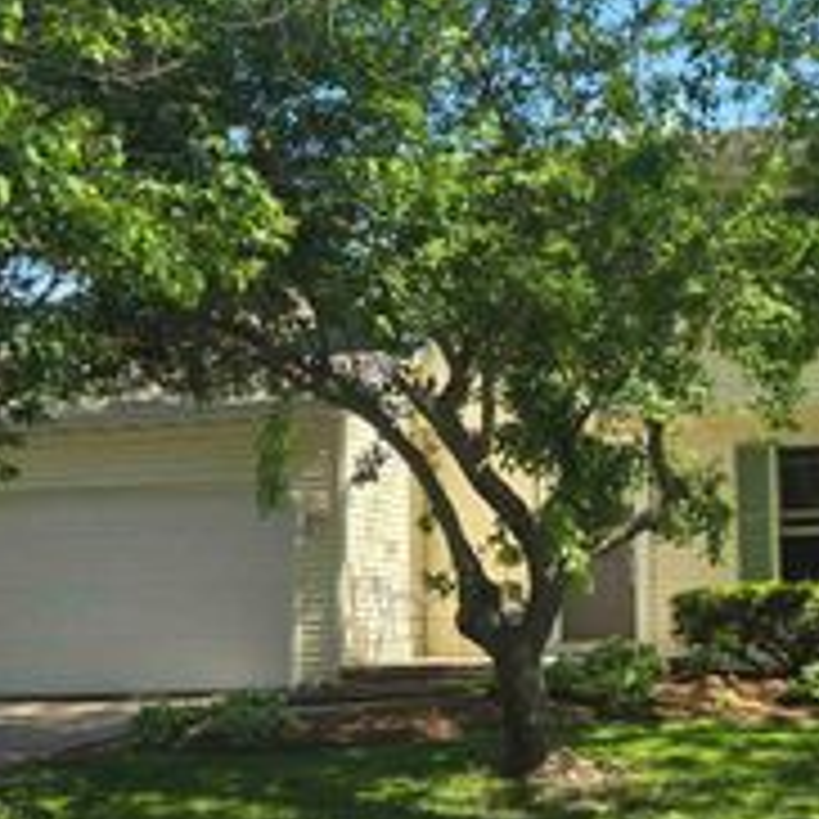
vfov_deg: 30.6
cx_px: 616
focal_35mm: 56
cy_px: 398
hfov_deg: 30.0
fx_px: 1499
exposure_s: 1/585
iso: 25
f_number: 1.8
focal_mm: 5.4
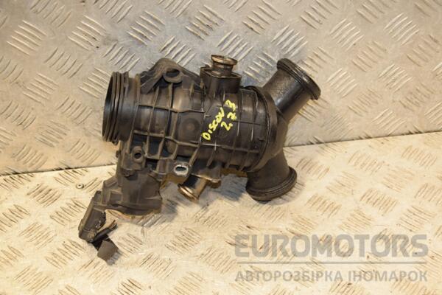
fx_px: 737
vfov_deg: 22.6
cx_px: 221
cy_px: 148
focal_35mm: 60
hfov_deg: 33.4
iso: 800
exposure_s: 1/200
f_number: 5
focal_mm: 40
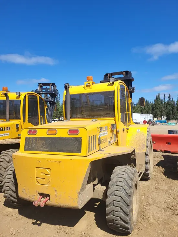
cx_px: 89
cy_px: 118
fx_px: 178
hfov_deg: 53.1
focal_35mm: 26
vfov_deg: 67.3
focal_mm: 5.4
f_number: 1.8
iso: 40
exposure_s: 1/2730
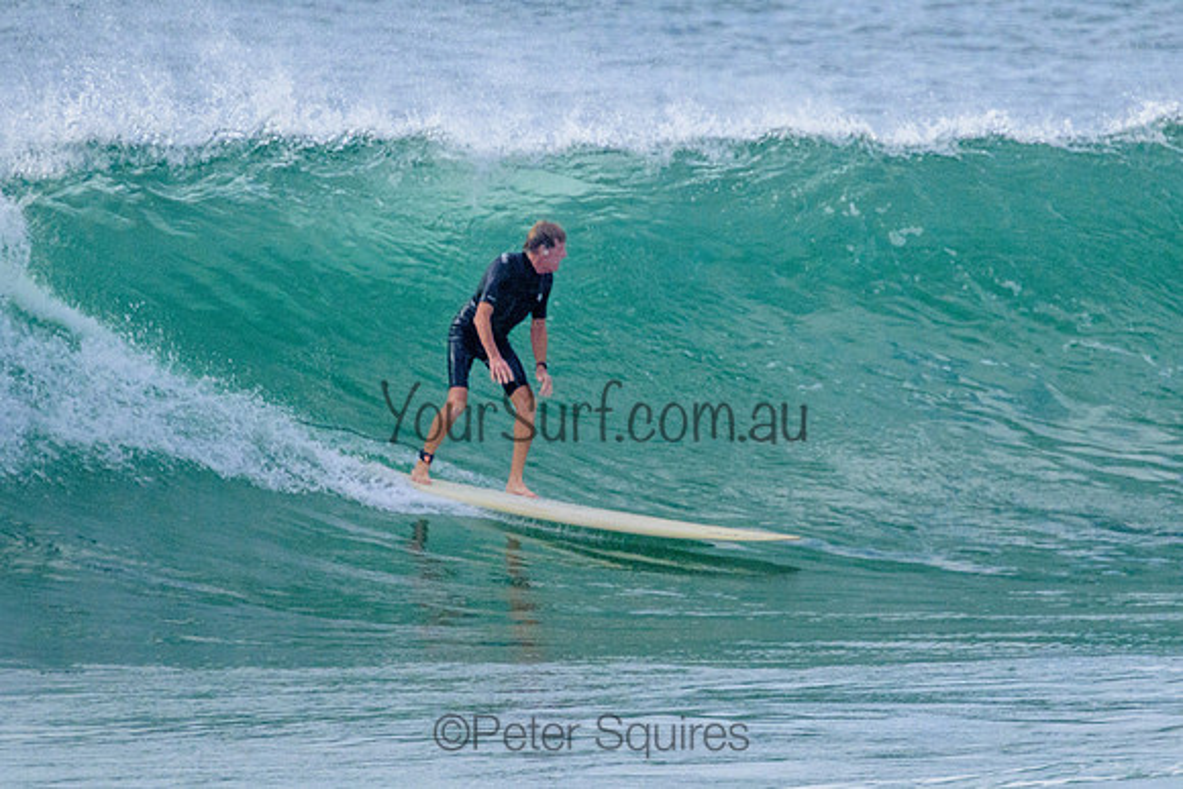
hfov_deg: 1.9
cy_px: 287
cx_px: 669
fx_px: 35982
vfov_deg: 1.3
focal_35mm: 1095
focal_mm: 800
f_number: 11
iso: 2000
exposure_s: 1/2000
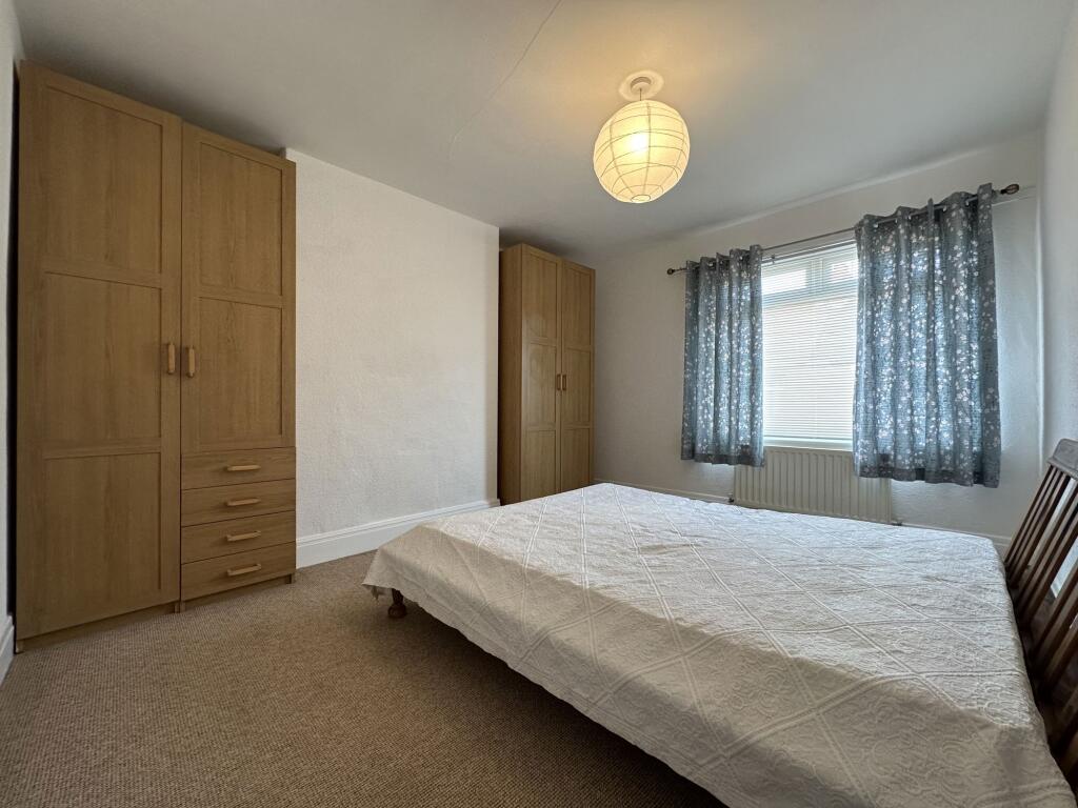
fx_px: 436
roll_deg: -0.7
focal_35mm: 14
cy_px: 404
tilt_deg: +0.4
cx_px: 539
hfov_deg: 102.1
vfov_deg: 85.7
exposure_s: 1/100
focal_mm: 2.22
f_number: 2.2
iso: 125
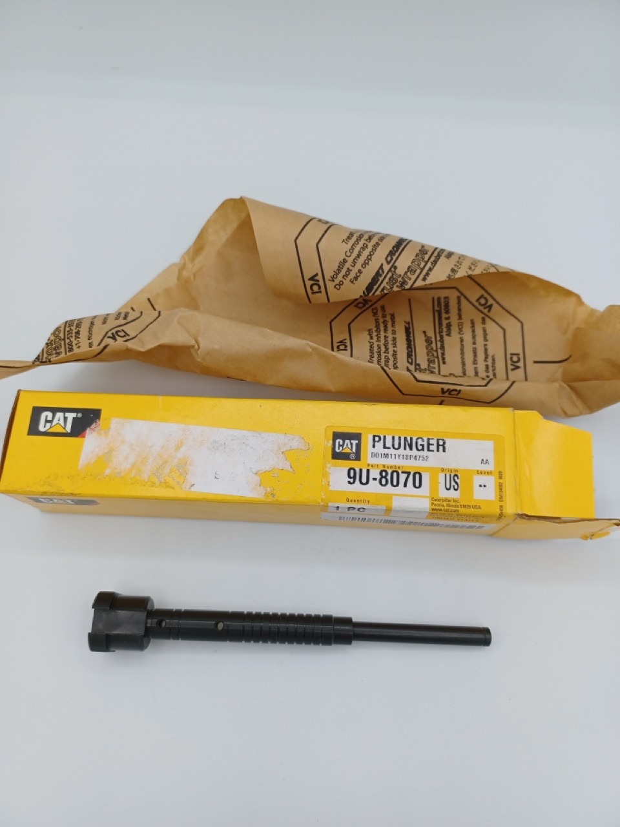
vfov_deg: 69.4
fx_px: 597
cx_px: 310
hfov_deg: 54.9
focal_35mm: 25
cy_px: 414
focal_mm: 4.6
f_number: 1.8
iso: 32
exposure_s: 1/124
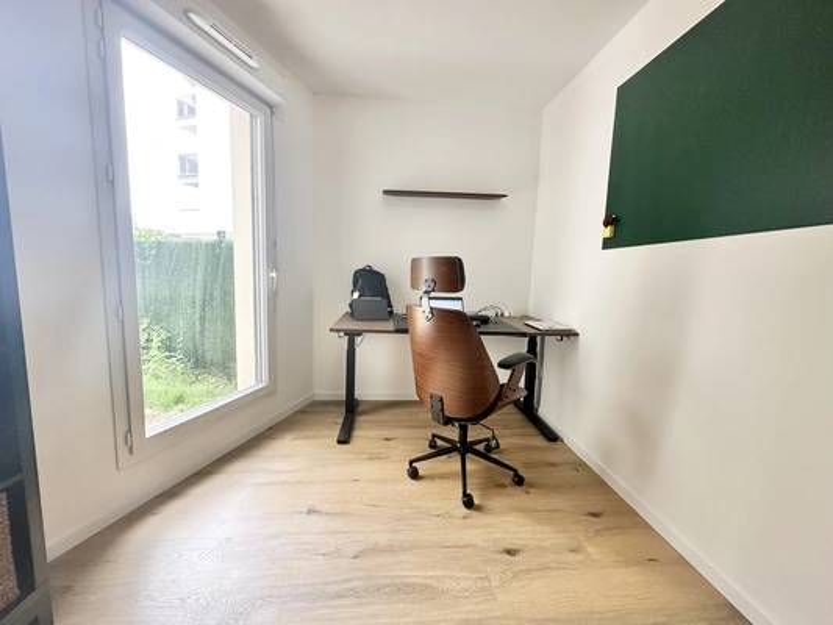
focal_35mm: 14
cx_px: 416
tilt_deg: -6.0
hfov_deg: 102.1
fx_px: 337
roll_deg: -1.6
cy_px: 312
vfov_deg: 85.7
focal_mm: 2.22
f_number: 2.2
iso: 125
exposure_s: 1/99
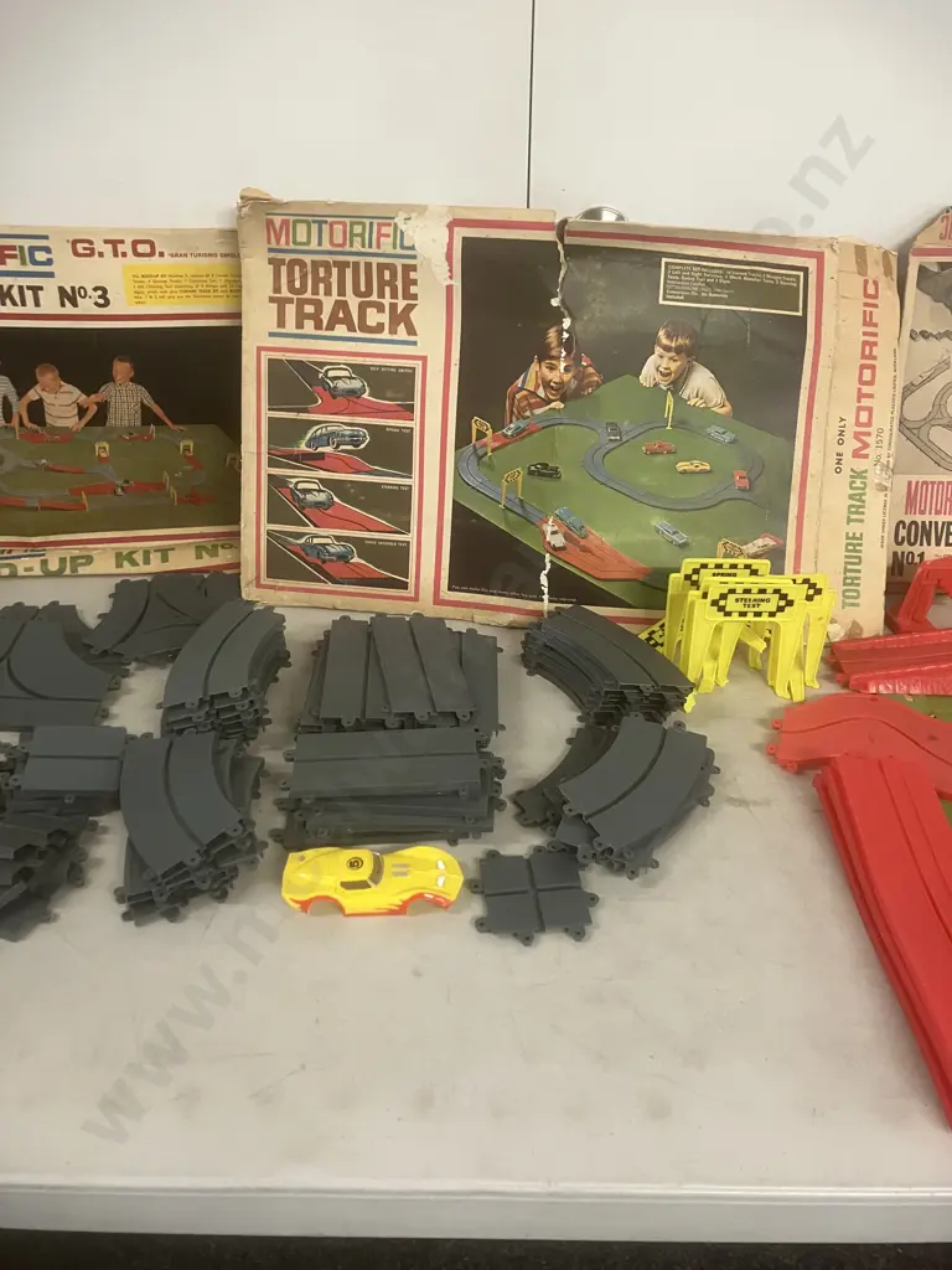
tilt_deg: -30.7
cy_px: 635
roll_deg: -0.2
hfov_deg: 49.7
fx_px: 1027
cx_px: 476
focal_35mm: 28
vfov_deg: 63.4
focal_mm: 3.99
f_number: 1.8
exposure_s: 1/50
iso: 160
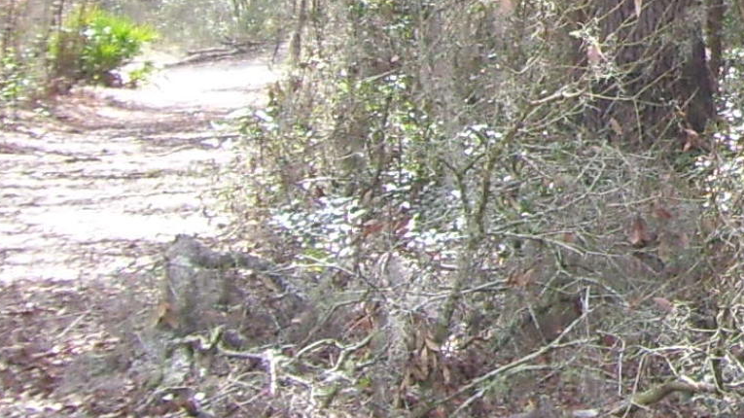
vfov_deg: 7.8
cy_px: -94
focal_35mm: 154
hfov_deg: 12.9
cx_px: 1273
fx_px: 3038
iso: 80
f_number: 2.7
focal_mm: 6
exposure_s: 1/200
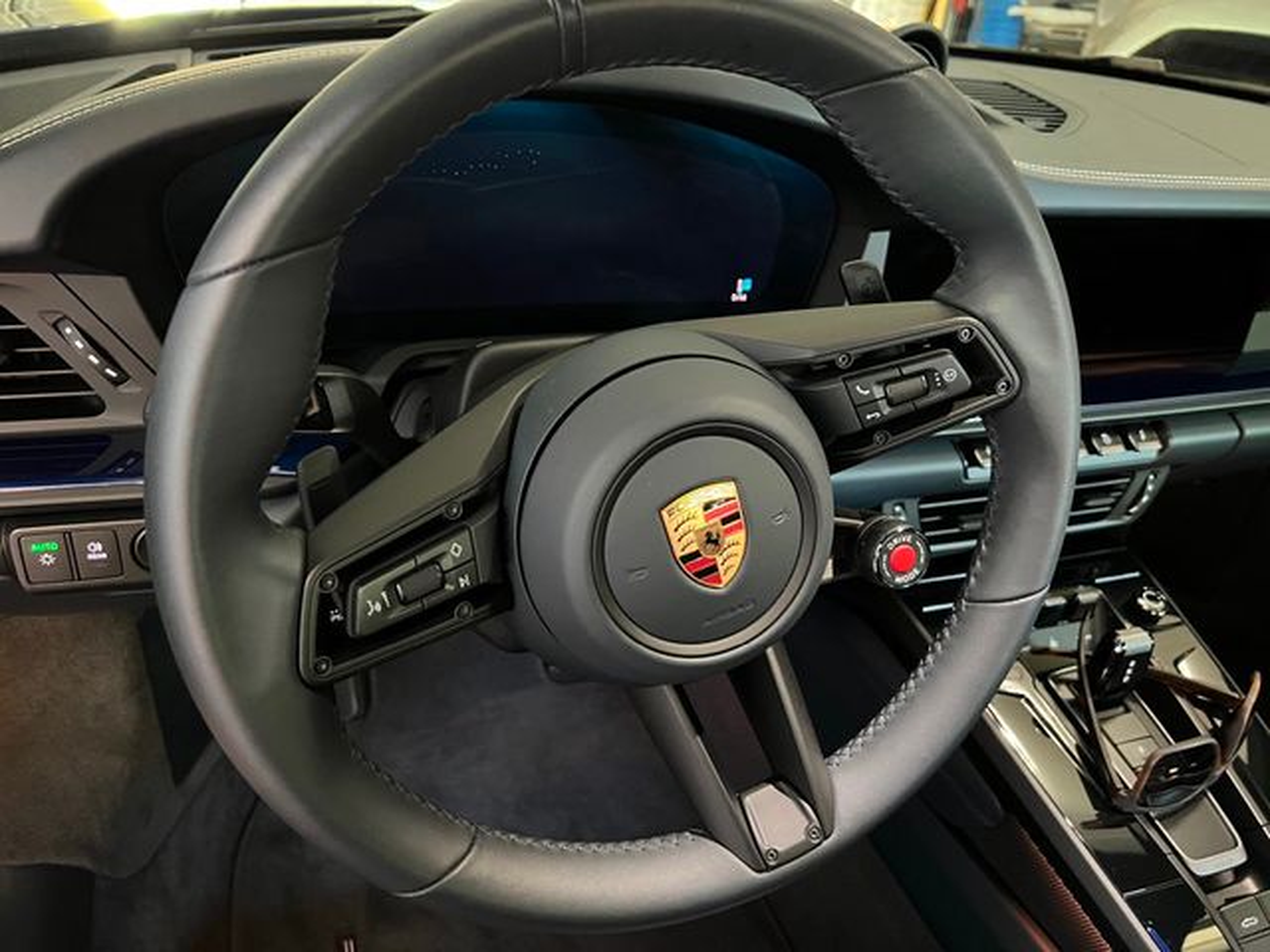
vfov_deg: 53.1
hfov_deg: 67.3
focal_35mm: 26
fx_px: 954
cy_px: 476
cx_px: 635
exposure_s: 1/30
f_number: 1.5
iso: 1000
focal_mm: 5.7
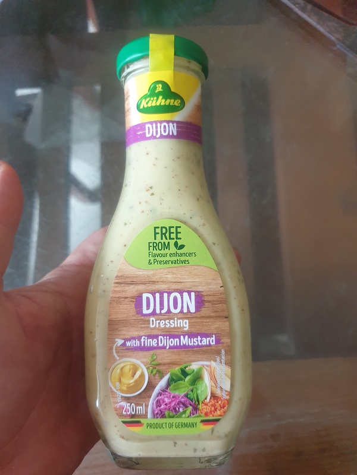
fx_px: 358
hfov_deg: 53.1
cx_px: 178
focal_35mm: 26
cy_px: 238
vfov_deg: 67.3
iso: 250
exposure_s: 1/40
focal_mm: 4.3
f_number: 1.5
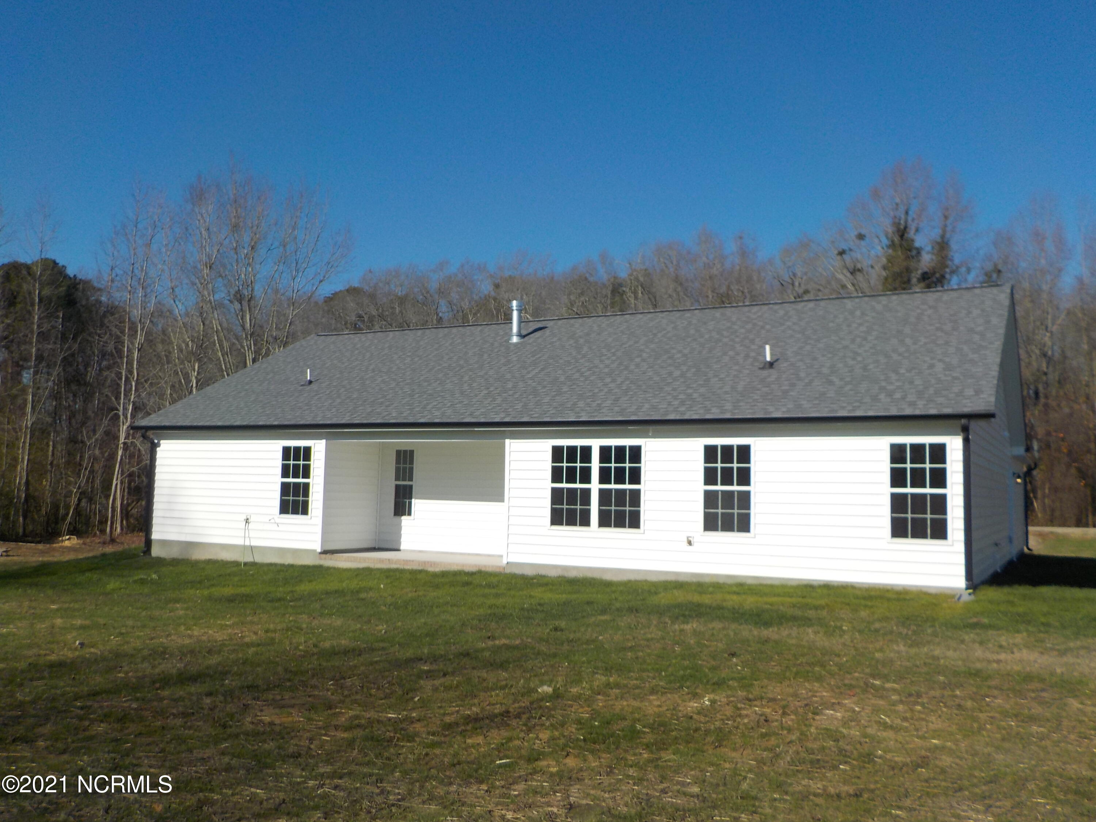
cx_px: 548
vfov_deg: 46.8
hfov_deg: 60.0
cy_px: 411
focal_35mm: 30
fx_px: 950
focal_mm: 4.1
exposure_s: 1/500
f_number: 6.6
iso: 125
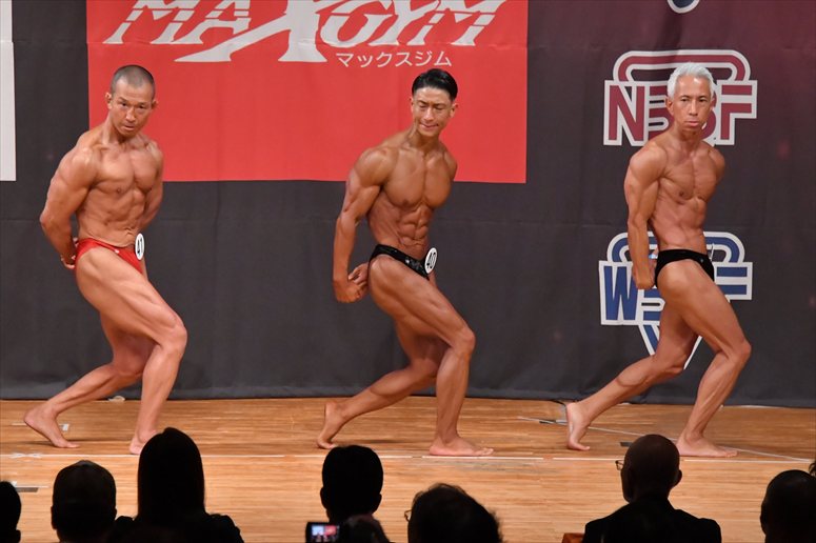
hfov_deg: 7.6
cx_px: 408
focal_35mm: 270
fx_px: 6117
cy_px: 272
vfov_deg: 5.1
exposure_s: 1/400
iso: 9000
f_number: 5.6
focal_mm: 180
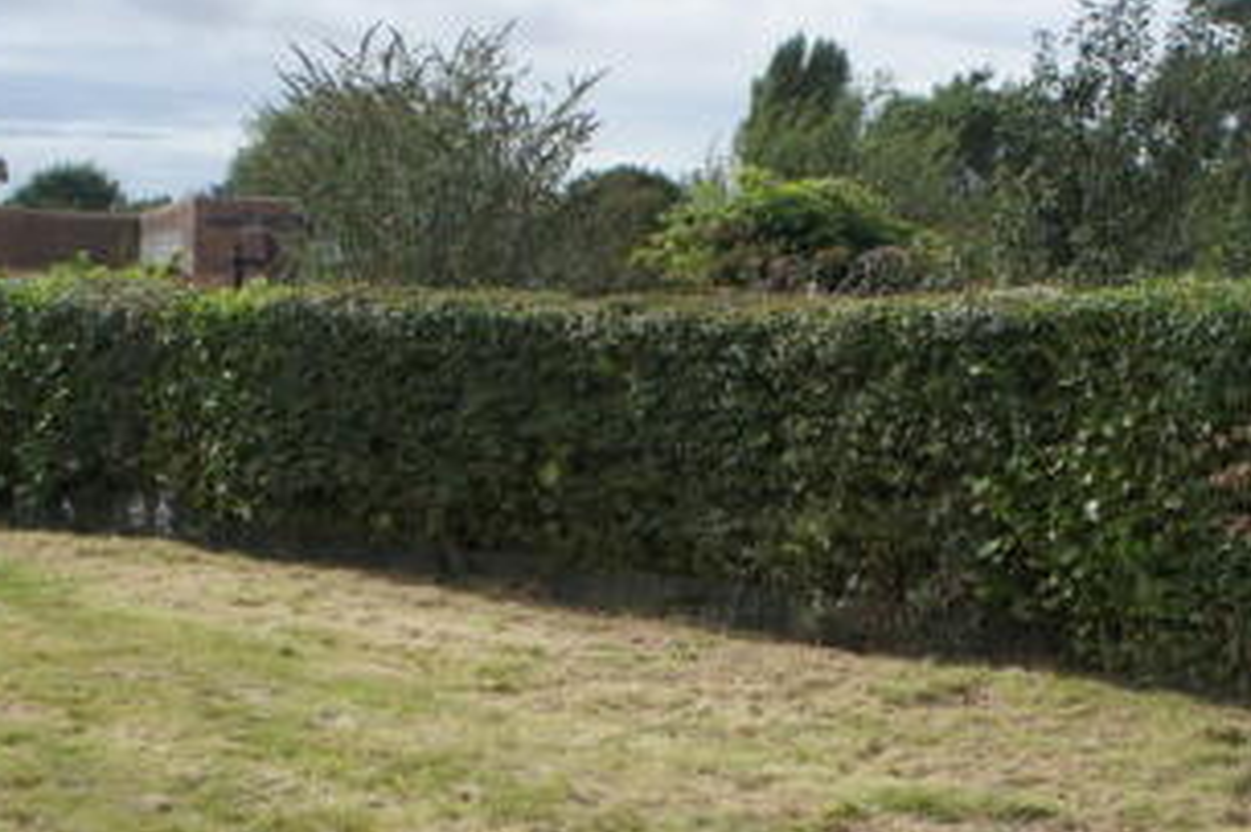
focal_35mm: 58
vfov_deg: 22.7
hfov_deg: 34.5
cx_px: 697
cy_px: 779
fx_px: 2014
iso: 200
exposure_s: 1/320
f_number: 7.1
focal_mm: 18
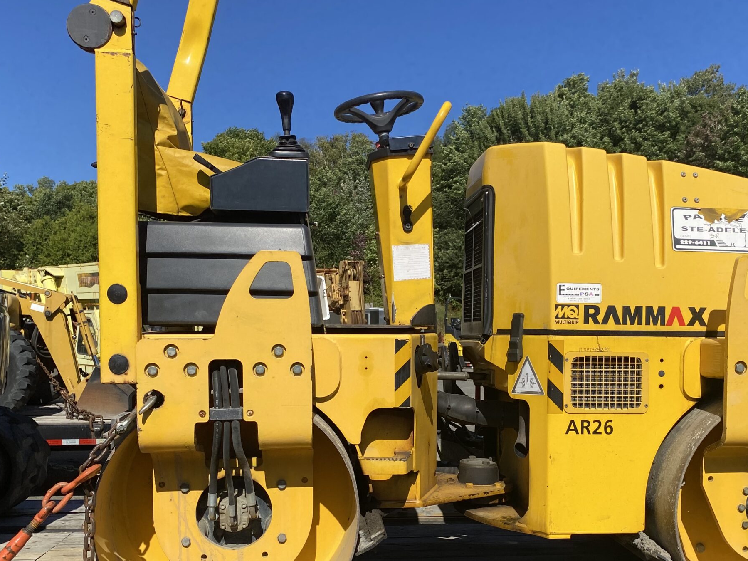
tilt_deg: +1.2
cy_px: 376
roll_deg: -2.5
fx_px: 799
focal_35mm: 37
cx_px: 427
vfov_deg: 38.2
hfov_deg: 50.0
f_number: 1.8
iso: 32
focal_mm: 4.25
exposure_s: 1/4444
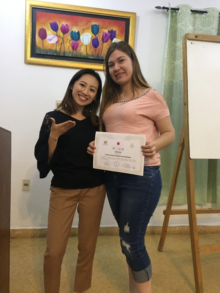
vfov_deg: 61.7
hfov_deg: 48.2
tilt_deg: -0.6
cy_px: 146
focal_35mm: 29
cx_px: 110
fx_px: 246
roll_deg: -1.5
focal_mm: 4.15
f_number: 2.2
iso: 250
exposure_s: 1/17
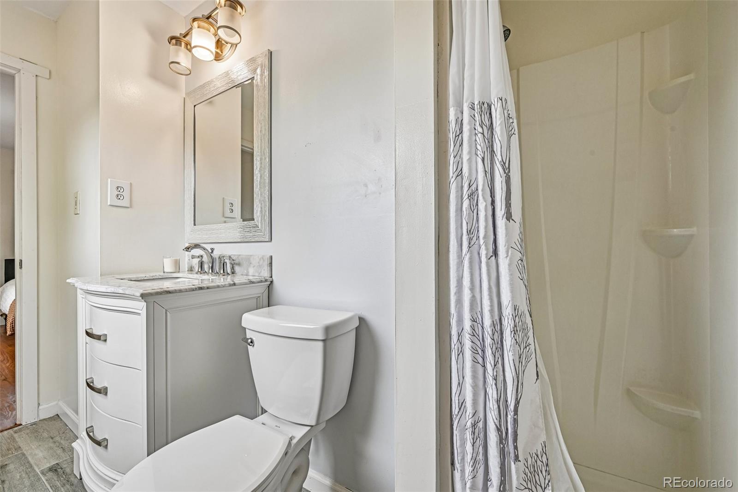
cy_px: 246
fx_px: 287
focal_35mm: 14
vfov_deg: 81.2
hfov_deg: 104.3
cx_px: 369
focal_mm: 14
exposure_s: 1/15
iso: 220
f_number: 10
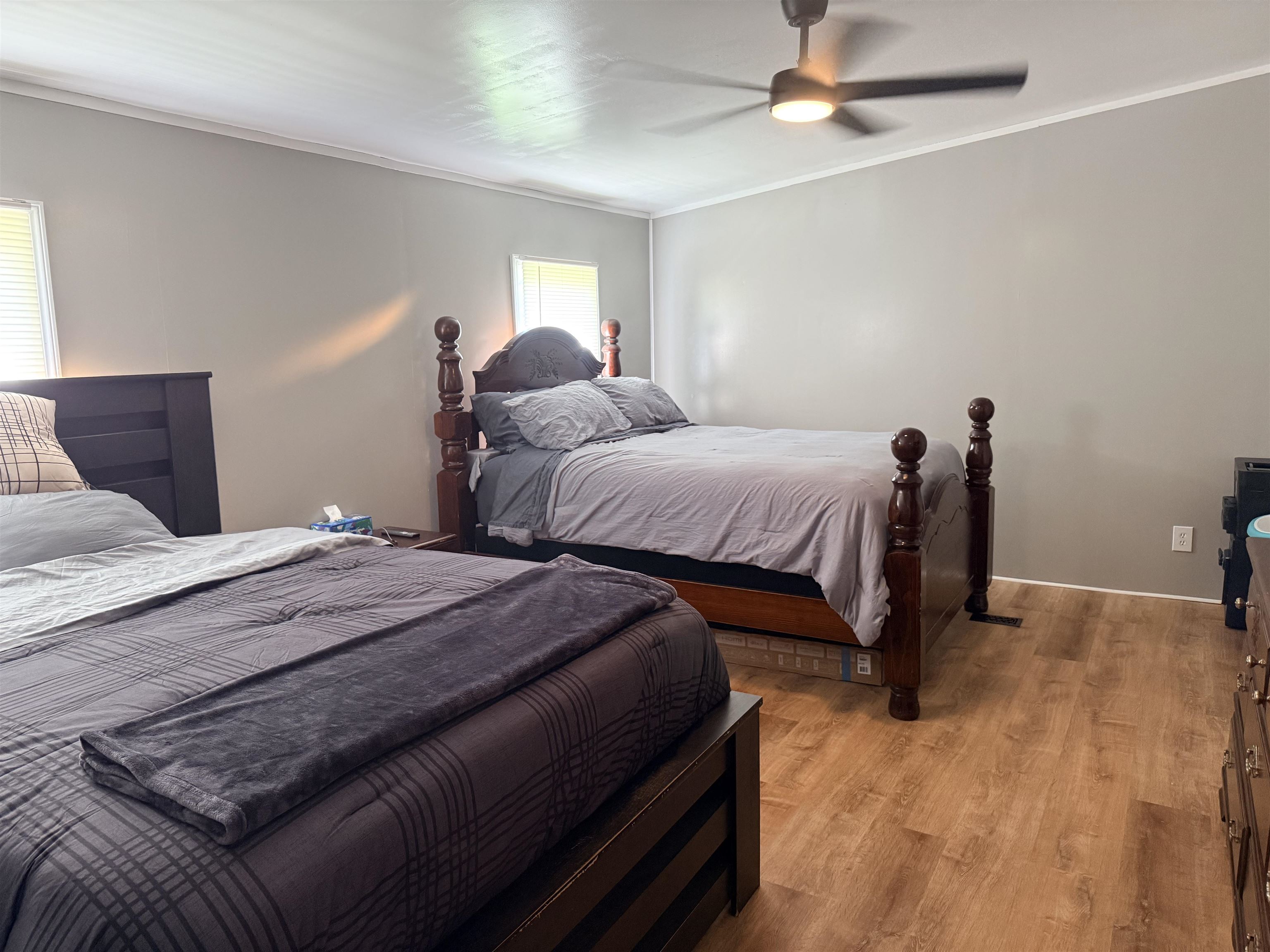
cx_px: 635
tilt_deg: -8.9
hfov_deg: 71.6
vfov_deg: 56.8
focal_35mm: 24
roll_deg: +0.5
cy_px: 476
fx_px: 881
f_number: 1.78
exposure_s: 1/60
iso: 400
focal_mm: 6.76
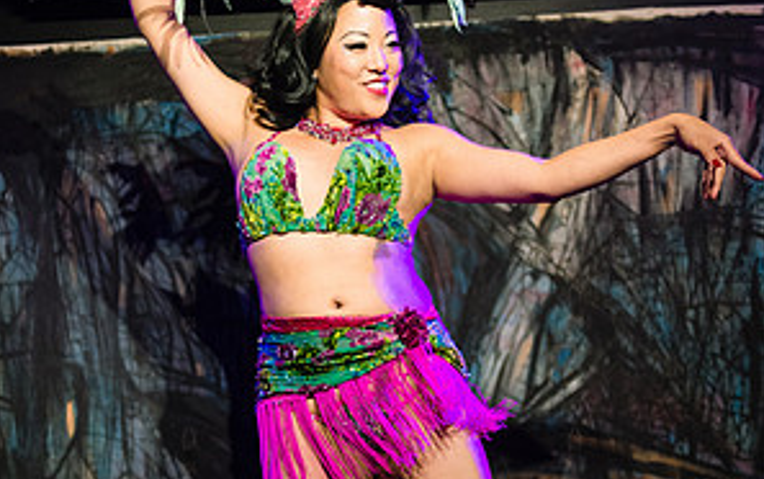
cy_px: 379
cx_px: 381
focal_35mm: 54
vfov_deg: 23.7
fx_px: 1125
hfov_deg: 37.5
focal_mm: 35
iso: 3200
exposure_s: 1/500
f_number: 2
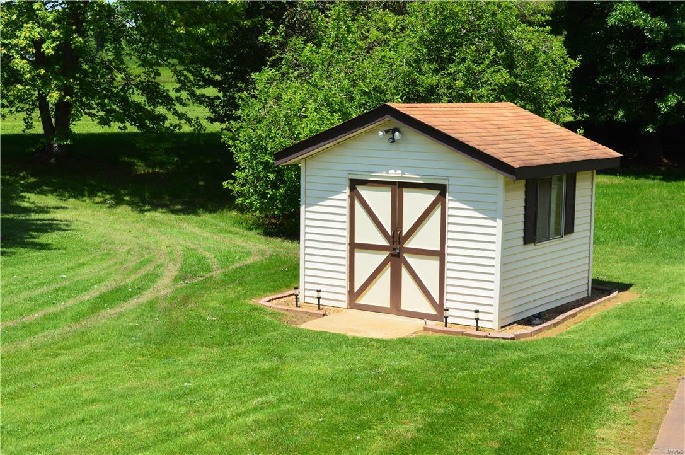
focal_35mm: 57
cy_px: 228
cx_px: 342
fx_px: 1083
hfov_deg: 35.1
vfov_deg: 23.7
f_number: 11
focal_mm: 38
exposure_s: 1/500
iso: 400
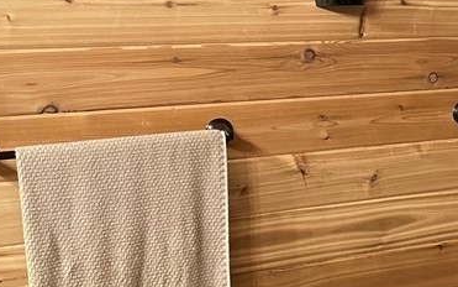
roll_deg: +1.1
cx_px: 517
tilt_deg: -5.6
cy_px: 120
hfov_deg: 25.0
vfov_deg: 17.2
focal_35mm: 76
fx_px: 949
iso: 500
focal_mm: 4.2
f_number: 1.6
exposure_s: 1/40
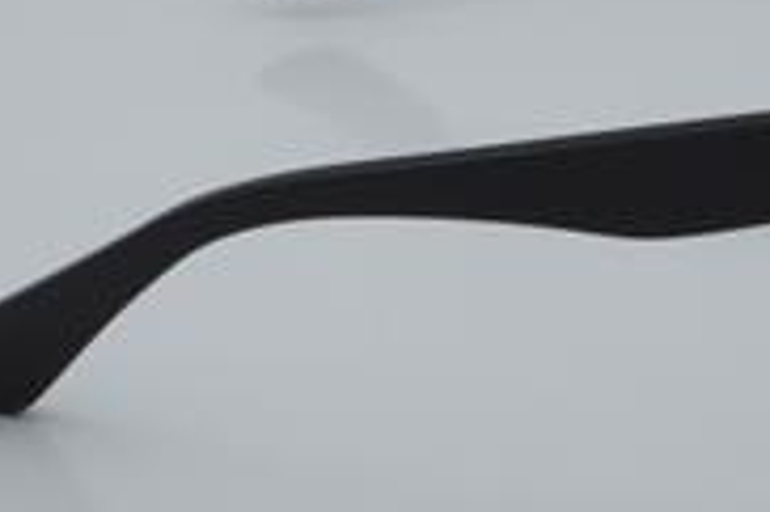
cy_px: 25
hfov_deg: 12.4
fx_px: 3526
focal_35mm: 165
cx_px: 702
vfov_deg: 8.3
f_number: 32
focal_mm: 50
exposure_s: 1/4
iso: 100
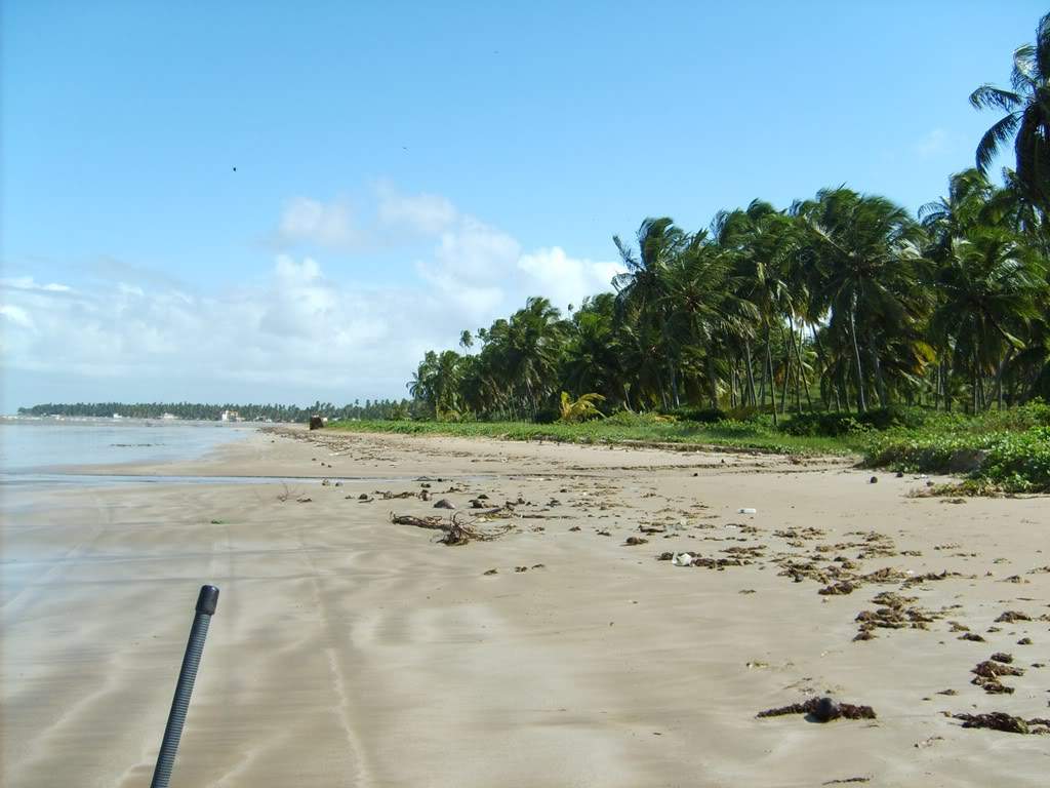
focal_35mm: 35
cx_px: 525
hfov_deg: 52.6
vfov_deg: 40.7
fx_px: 1062
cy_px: 394
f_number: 2.8
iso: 50
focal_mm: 5.8
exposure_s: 1/1000
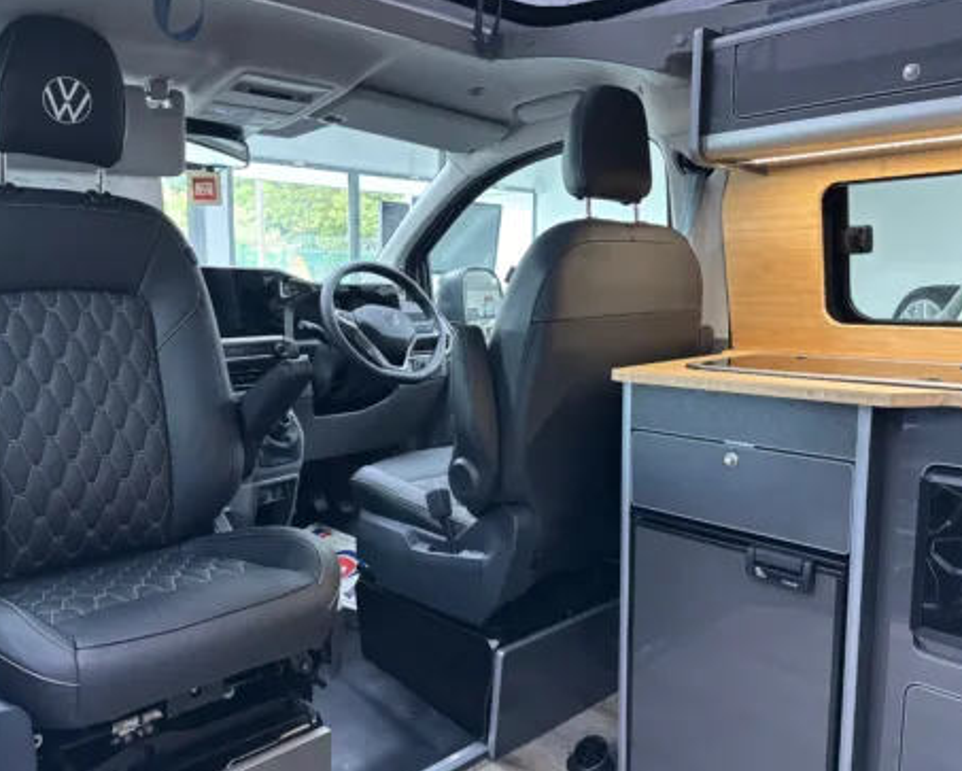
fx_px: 798
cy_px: 388
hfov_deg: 62.1
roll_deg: -0.5
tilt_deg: -8.4
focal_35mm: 28
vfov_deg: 51.6
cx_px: 454
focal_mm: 5.96
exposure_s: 1/50
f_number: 1.6
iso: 320
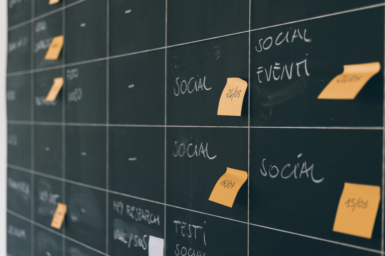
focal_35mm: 65
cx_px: 192
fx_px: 691
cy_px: 151
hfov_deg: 31.1
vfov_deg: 21.0
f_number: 1.8
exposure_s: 1/160
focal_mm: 35
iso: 100
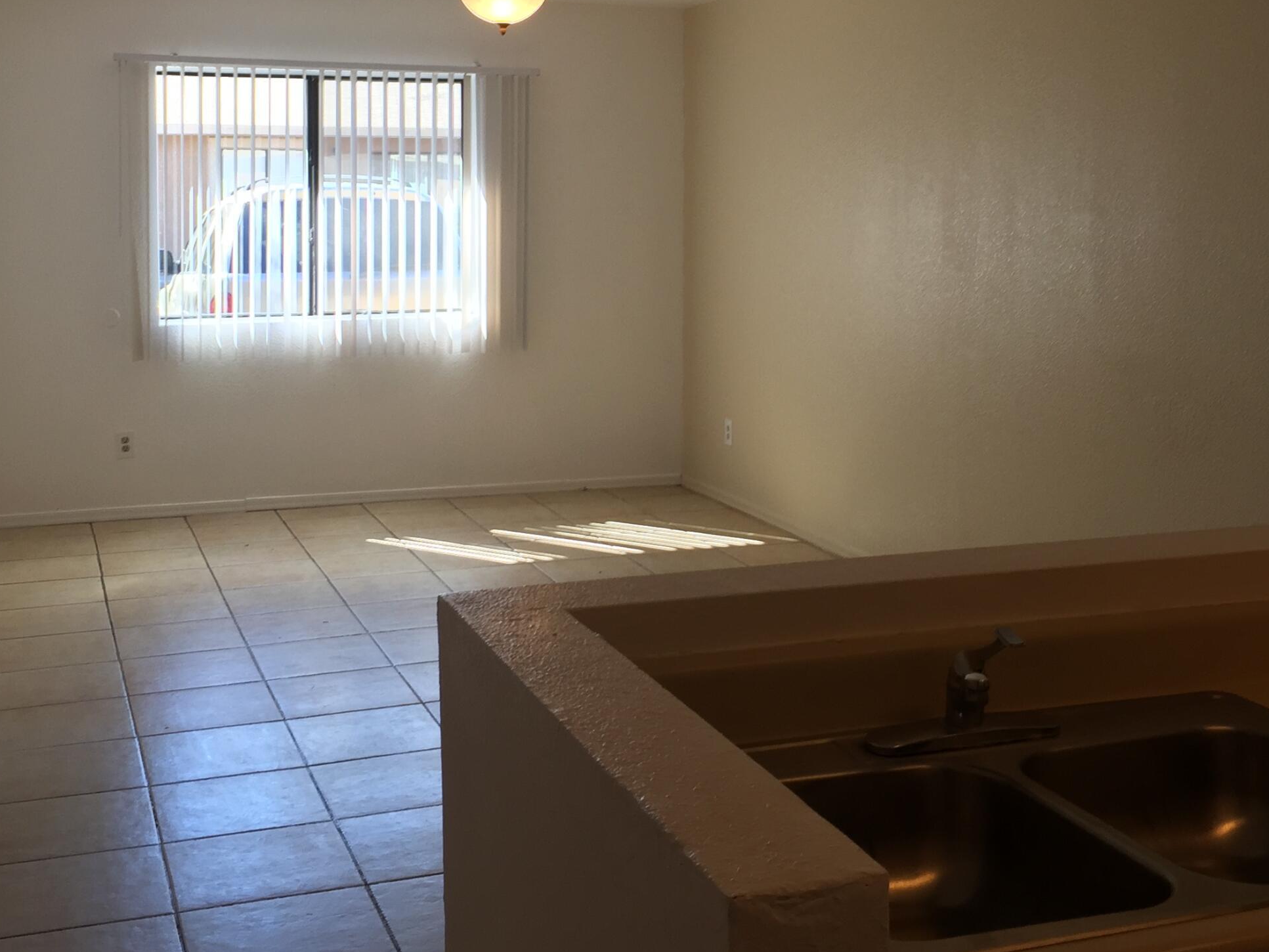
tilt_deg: -1.4
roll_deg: -1.1
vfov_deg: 31.7
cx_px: 619
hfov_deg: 42.1
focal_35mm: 45
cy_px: 249
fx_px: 1650
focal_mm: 4.15
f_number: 2.2
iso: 32
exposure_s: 1/60
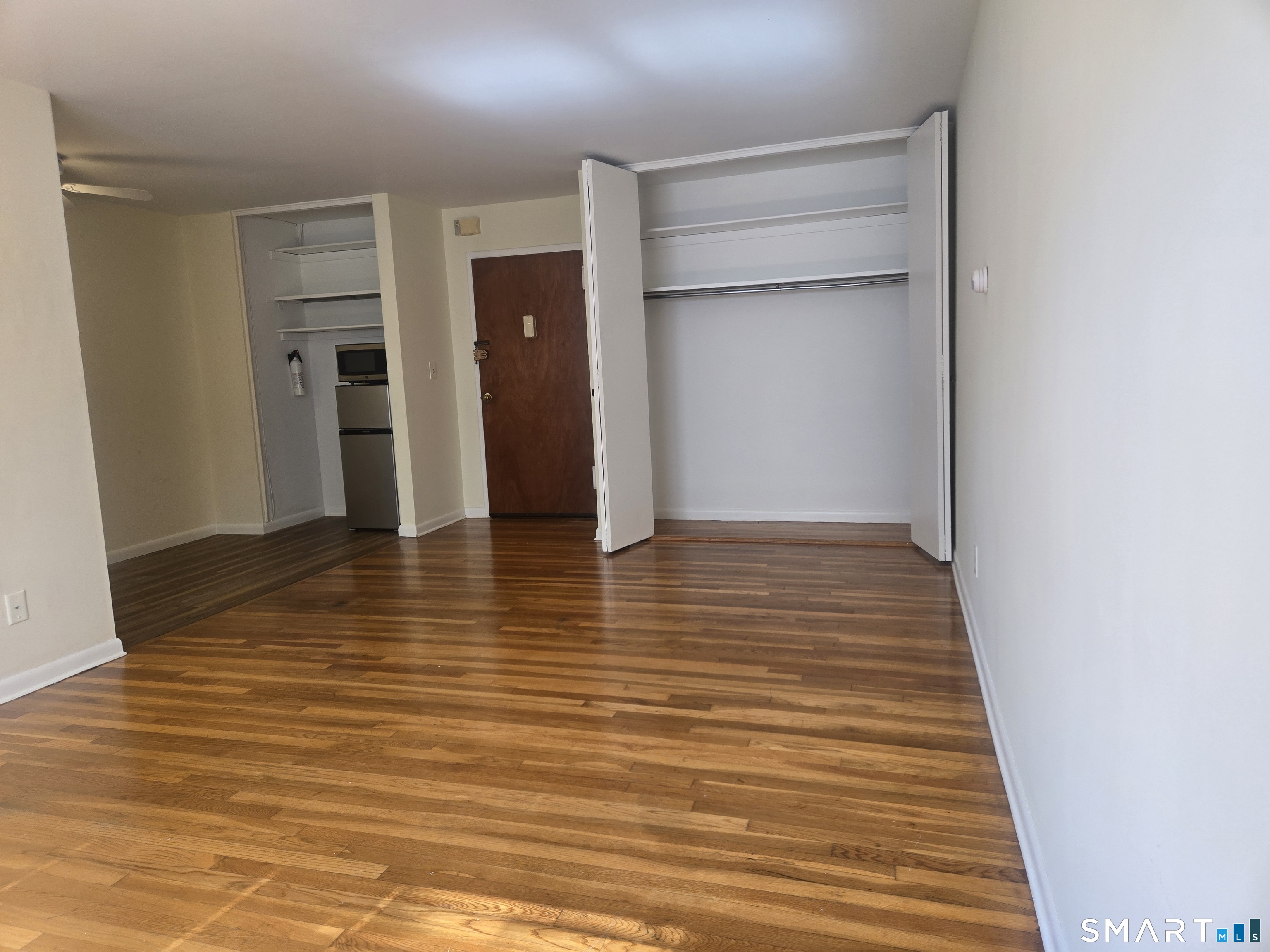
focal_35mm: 23
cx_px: 635
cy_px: 476
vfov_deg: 58.9
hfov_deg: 73.9
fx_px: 844
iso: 80
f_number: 1.8
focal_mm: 5.4
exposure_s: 1/120
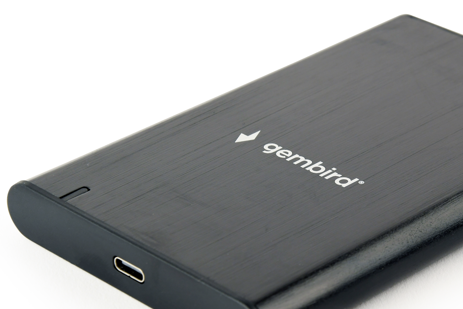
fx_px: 2572
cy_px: 179
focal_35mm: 200
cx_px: 335
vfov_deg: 6.9
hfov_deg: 10.3
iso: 400
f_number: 16
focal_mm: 90
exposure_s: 1/40
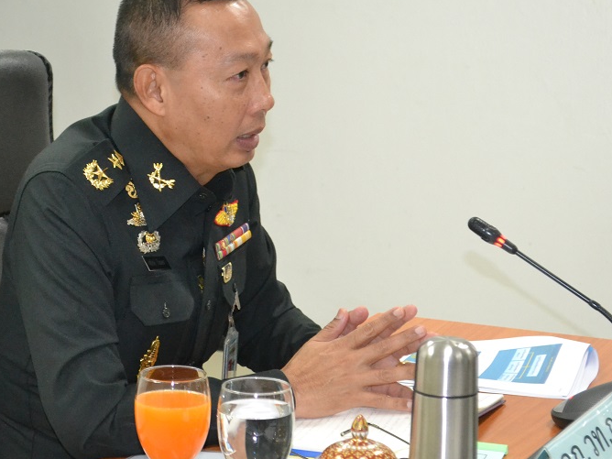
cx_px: 221
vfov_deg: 13.2
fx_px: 1980
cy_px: 182
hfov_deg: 17.5
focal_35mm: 112
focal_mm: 50
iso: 3200
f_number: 5.6
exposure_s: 1/80
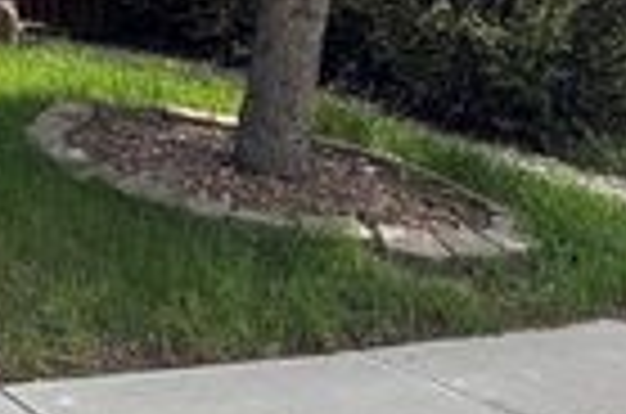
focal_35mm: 90
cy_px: -335
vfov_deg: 13.5
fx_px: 1561
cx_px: -315
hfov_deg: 19.7
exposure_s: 1/3597
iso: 80
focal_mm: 6.76
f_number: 1.78
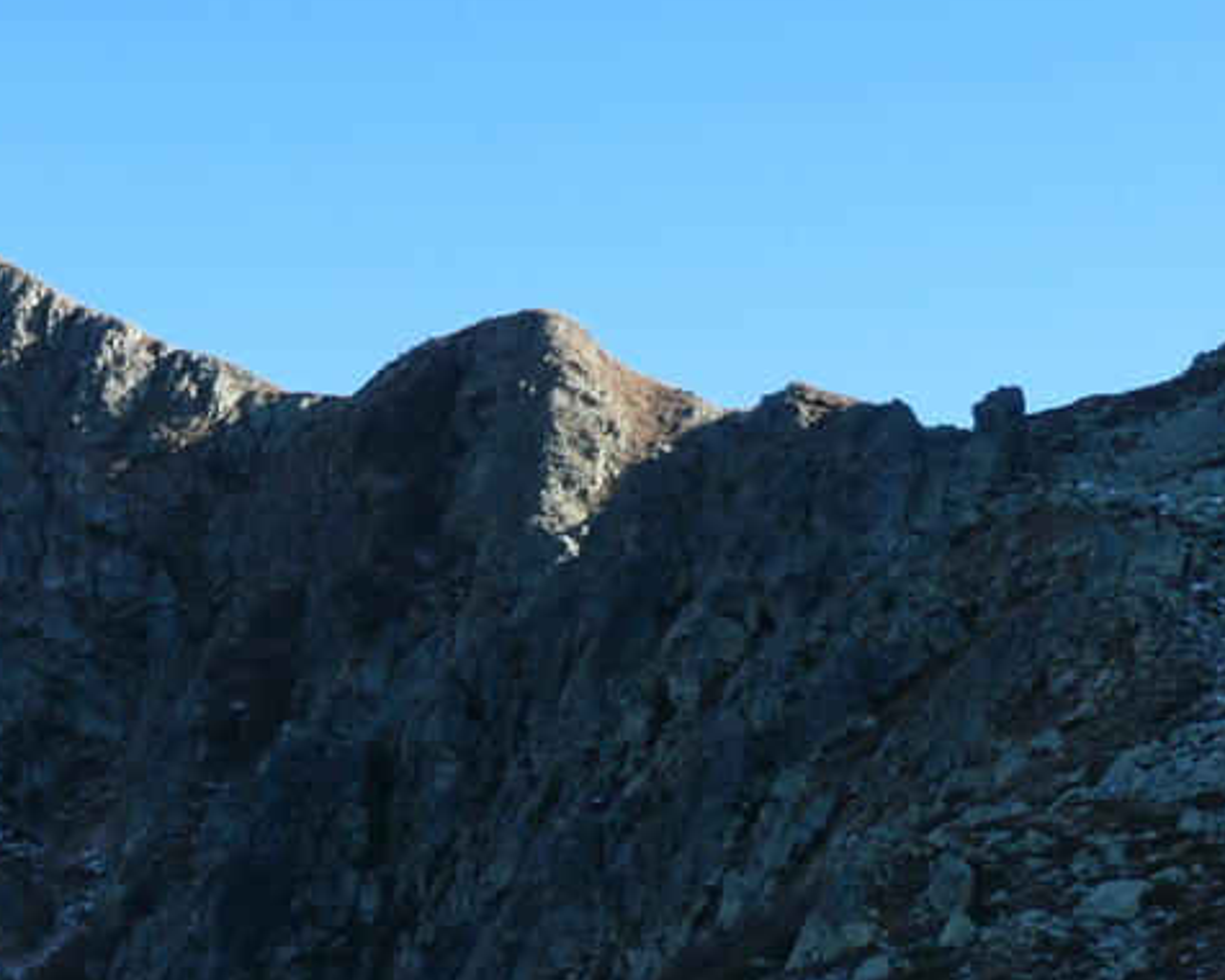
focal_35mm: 71
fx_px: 2575
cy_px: 936
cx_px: -3
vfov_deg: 21.0
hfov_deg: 25.4
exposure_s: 1/800
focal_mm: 8.8
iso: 200
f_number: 3.5
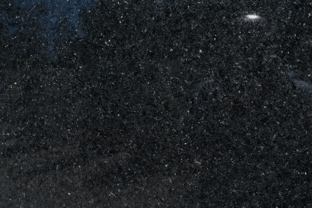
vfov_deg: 36.9
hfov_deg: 53.1
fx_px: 312
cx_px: 156
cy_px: 104
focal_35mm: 36
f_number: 11
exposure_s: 1/80
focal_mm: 24
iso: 100
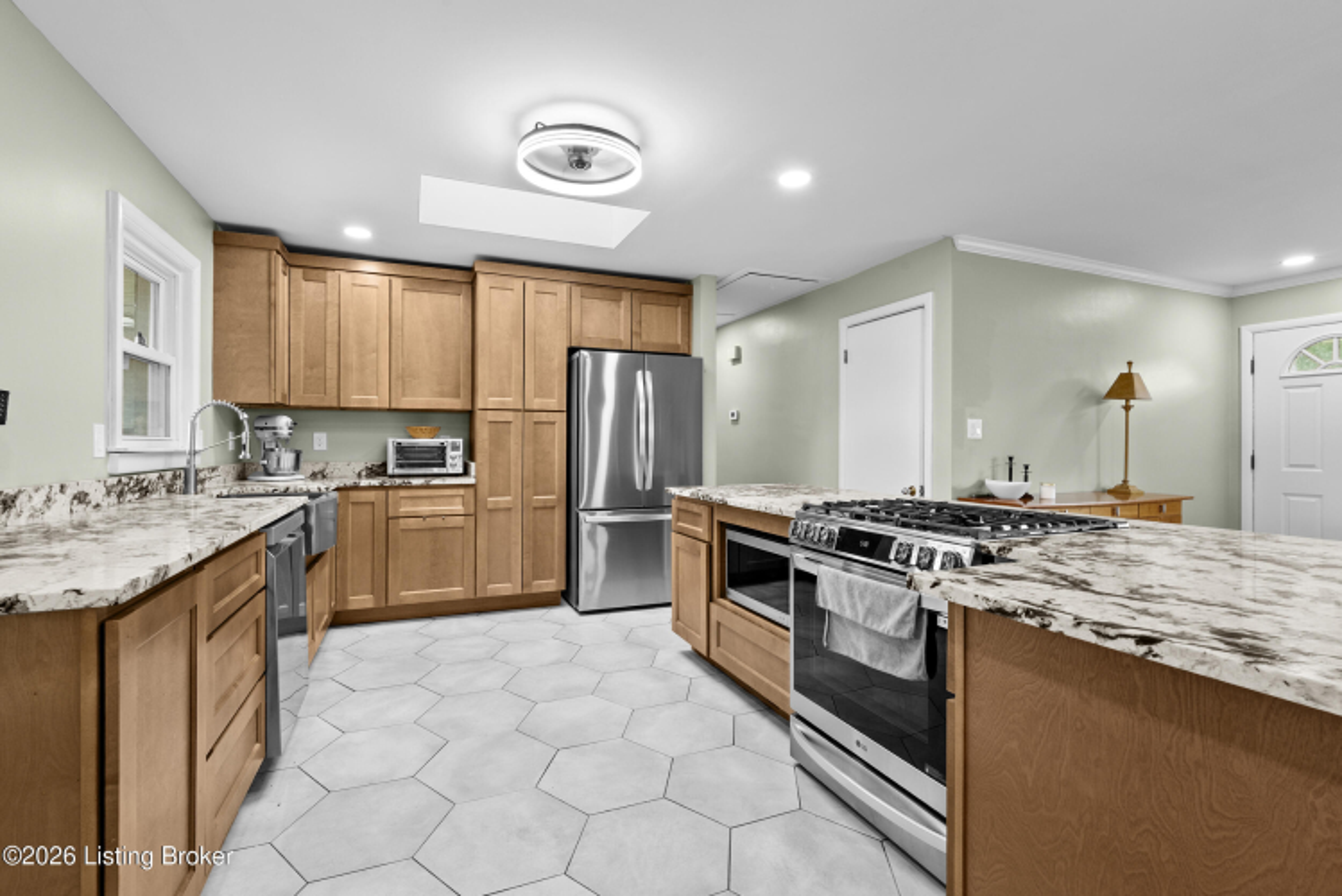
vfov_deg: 73.8
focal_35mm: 16
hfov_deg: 96.7
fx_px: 597
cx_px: 671
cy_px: 448
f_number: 11
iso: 400
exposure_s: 1/2
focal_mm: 16
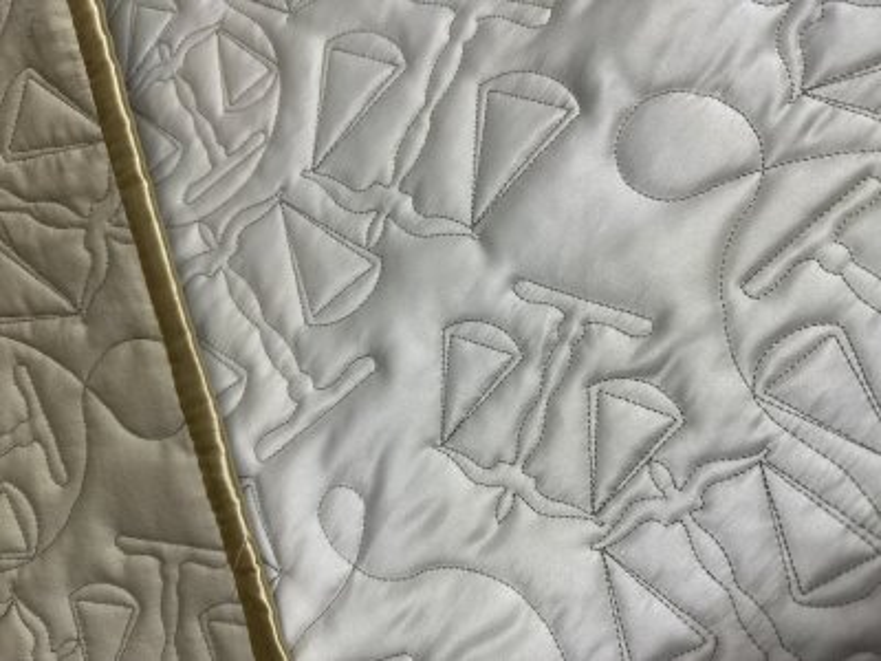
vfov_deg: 56.8
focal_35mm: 24
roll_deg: -37.9
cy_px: 330
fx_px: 611
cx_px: 440
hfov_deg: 71.6
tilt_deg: -6.3
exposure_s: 1/120
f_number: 1.78
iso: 200
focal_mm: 6.86
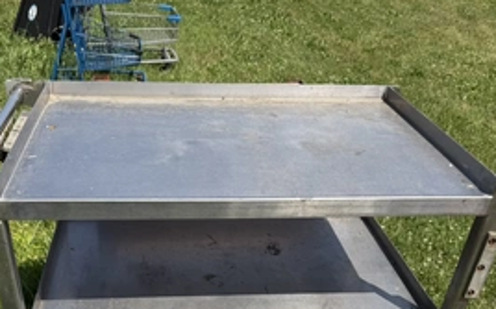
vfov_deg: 32.3
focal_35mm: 38
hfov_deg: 51.4
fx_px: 513
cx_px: 209
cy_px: 259
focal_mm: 6.76
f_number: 1.78
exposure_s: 1/3953
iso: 80
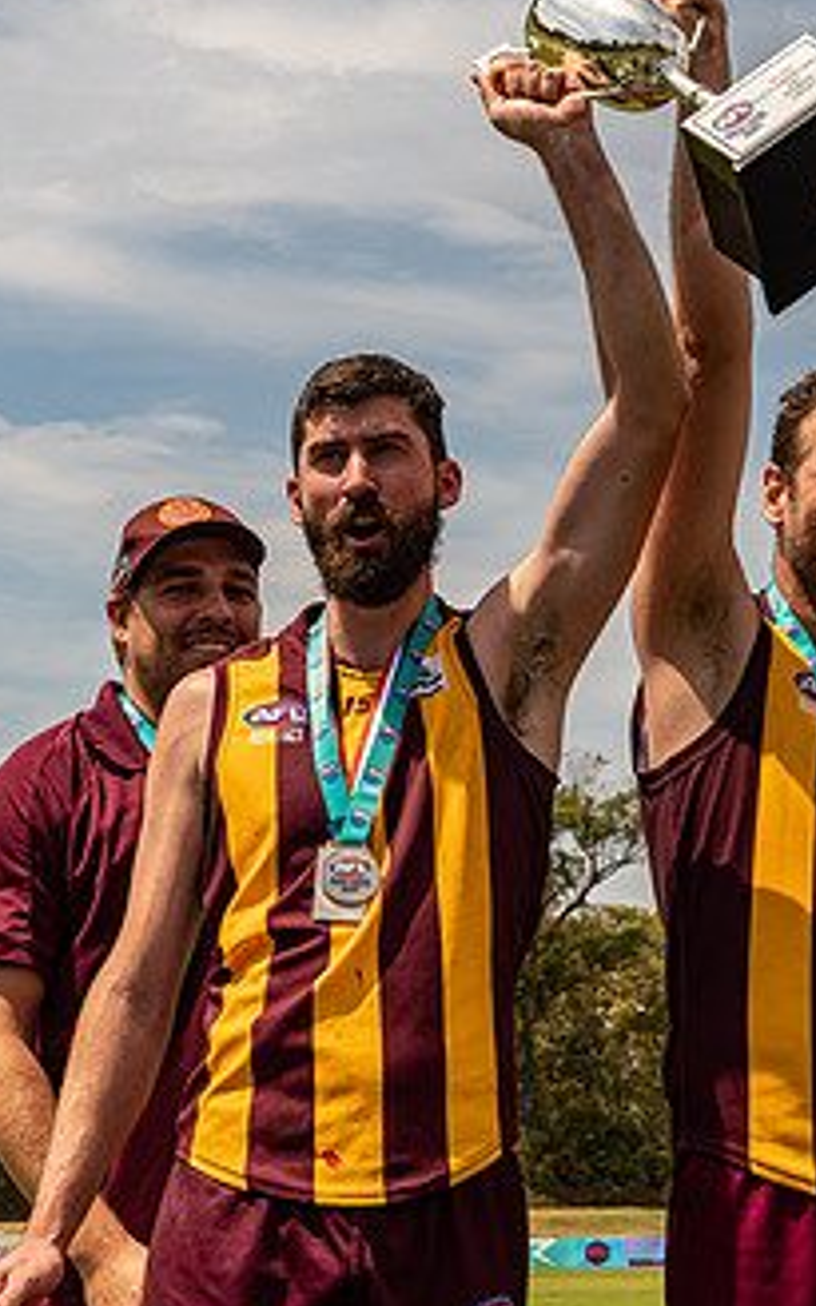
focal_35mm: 84
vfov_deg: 24.6
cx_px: 569
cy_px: 653
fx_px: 2989
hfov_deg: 15.5
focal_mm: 40
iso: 200
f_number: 8
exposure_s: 1/800
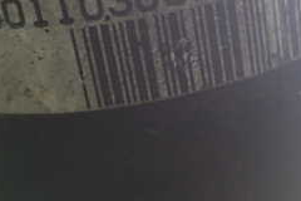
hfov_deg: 26.0
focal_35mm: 78
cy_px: -19
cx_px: 129
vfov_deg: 16.9
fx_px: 652
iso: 100
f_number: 2.3
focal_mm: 5.4
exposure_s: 1/160
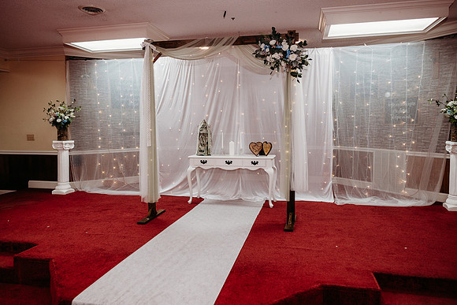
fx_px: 326
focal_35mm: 26
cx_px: 228
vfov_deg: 50.1
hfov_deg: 70.0
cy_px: 146
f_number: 2.8
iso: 500
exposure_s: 1/200
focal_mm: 24
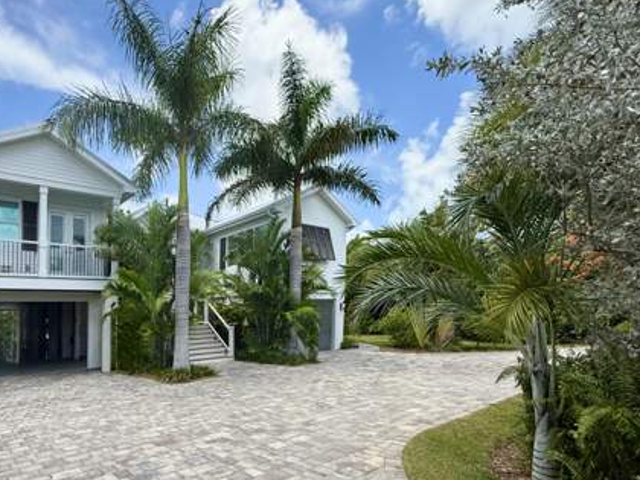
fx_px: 296
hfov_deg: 94.1
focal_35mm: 16
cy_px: 257
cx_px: 282
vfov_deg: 78.0
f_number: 2.2
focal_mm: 2.22
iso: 64
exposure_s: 1/1285
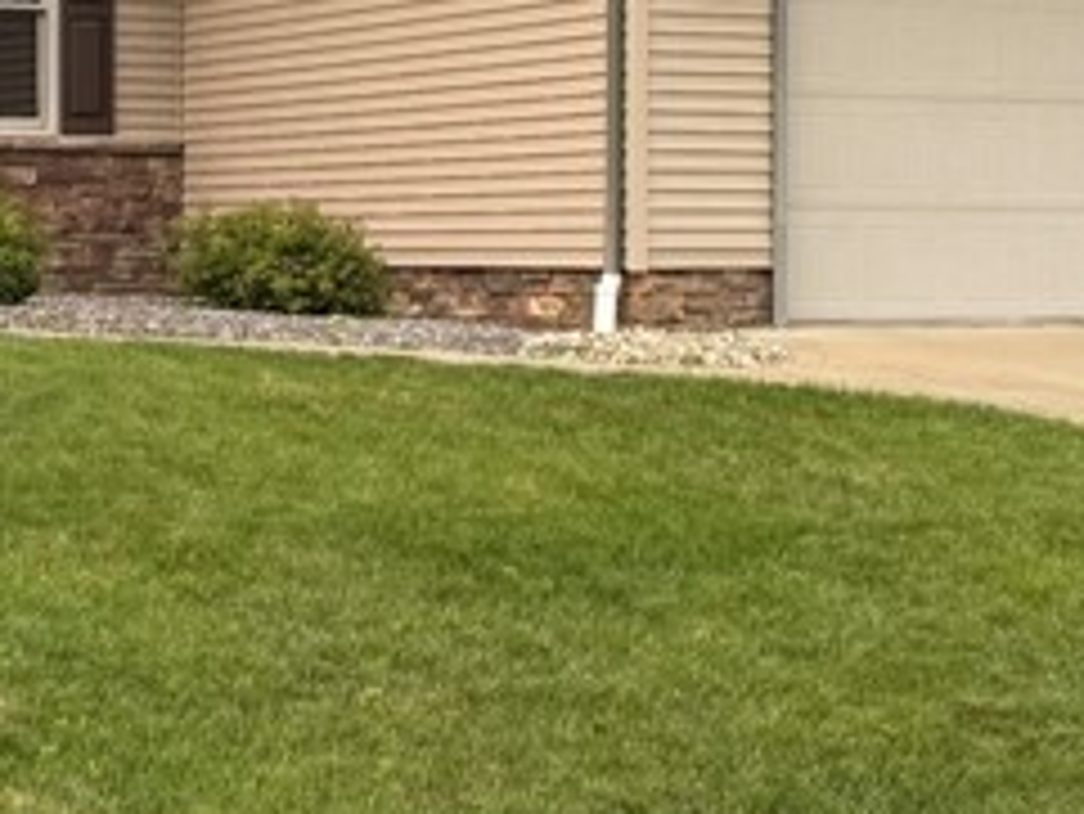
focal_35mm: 102
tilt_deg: -0.9
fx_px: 3196
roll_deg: -0.3
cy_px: 216
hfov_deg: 19.1
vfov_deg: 14.5
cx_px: 252
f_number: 1.78
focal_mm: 6.76
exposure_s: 1/1727
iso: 100
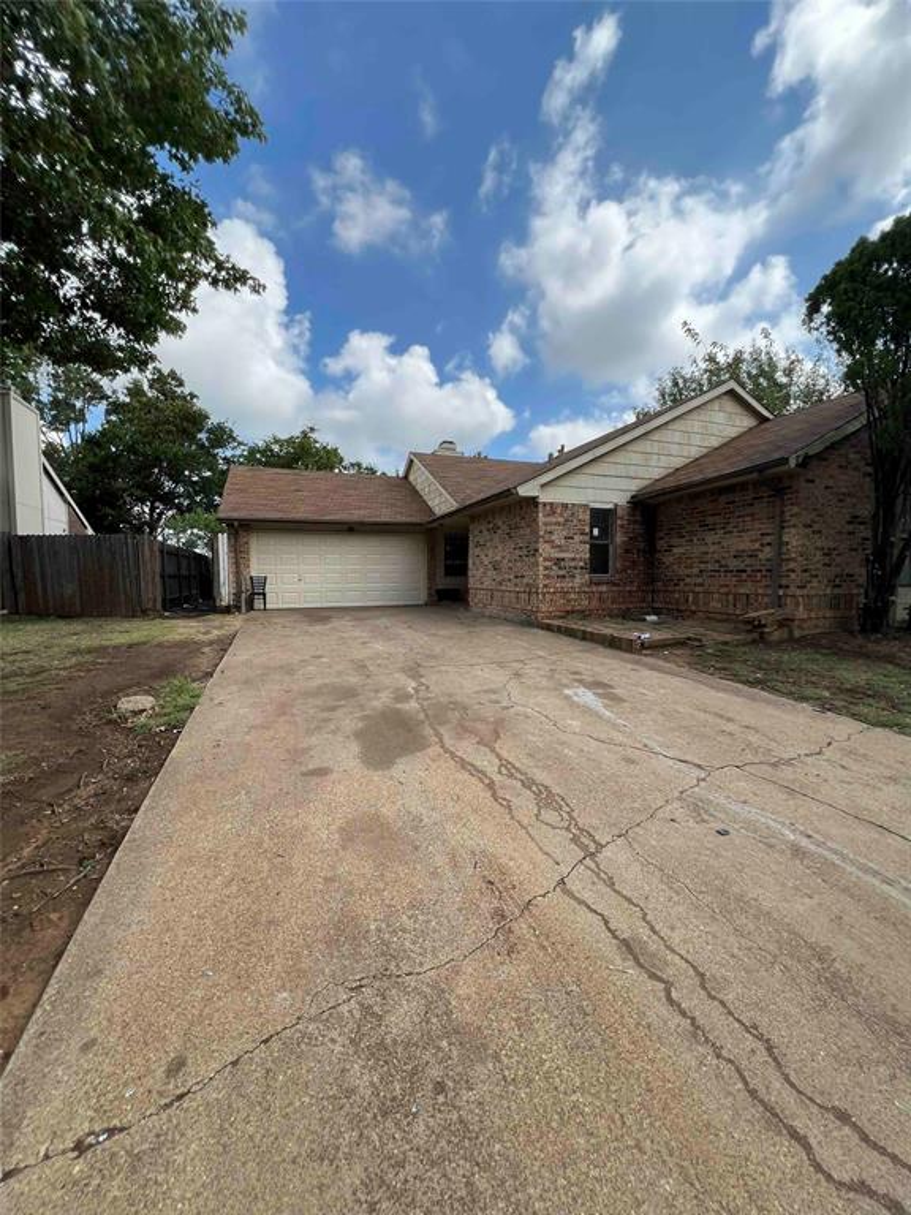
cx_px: 456
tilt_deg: -1.8
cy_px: 608
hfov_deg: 89.9
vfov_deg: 106.2
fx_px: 456
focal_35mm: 13
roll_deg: +0.7
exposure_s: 1/1167
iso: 32
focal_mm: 1.57
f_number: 1.8
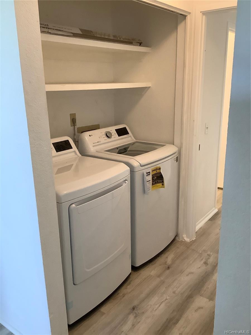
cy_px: 168
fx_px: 300
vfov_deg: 58.4
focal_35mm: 31
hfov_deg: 45.4
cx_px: 126
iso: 160
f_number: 2.4
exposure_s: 1/60
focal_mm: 3.3
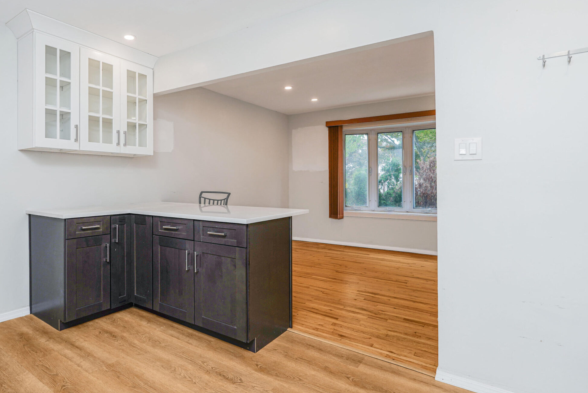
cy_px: 174
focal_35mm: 21
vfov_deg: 59.4
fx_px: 343
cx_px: 210
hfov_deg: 79.3
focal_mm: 16
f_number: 5
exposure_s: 1/50
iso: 64
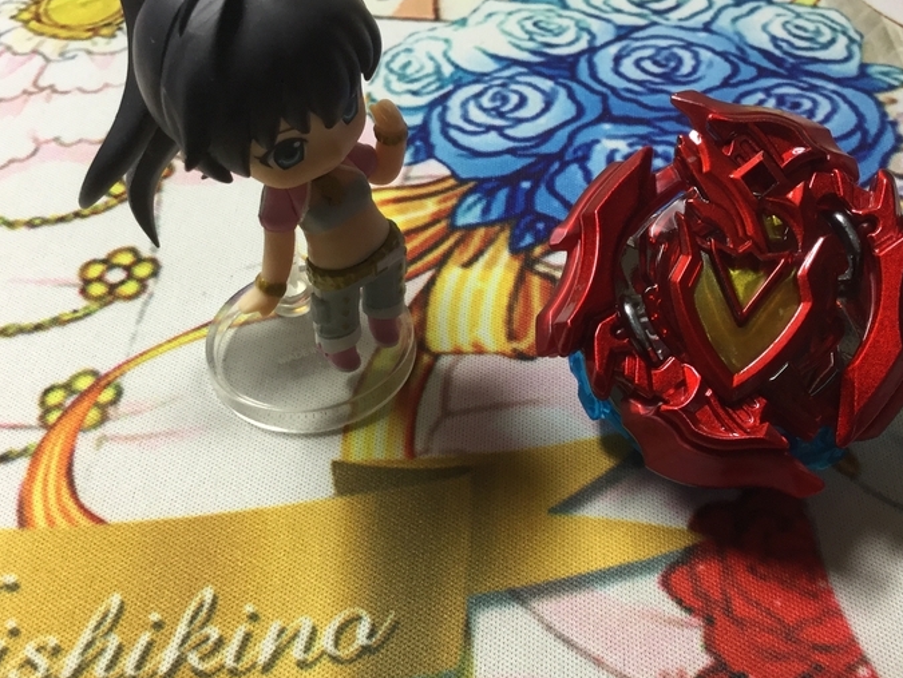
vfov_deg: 30.9
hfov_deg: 40.1
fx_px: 1227
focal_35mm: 47
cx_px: 567
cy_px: 302
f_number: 2.4
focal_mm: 3.3
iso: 32
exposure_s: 1/40
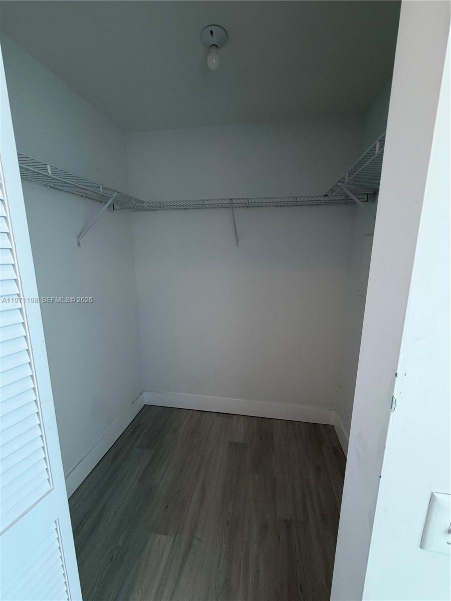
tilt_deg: -10.6
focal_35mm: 14
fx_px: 243
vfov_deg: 102.1
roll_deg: -0.4
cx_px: 226
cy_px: 300
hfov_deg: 85.7
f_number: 2.2
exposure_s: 1/120
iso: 200
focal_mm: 2.22
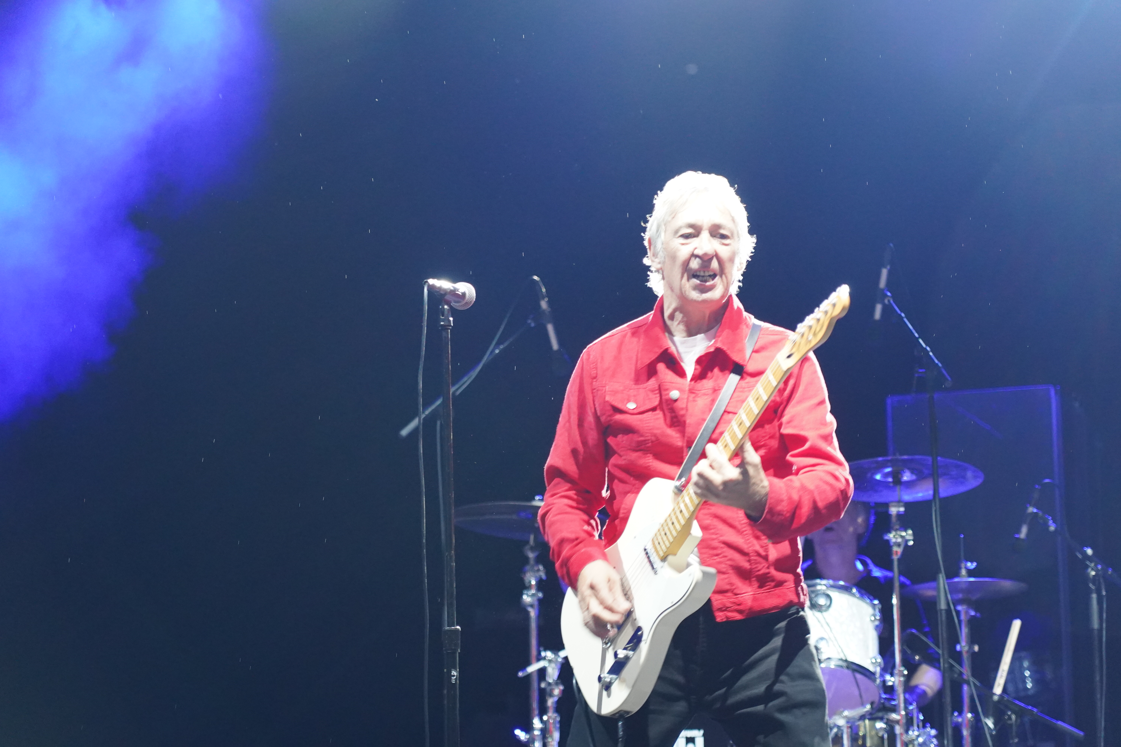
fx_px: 3269
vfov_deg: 13.0
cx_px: 560
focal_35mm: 105
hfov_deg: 19.5
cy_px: 374
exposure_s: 1/160
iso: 6400
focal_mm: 105
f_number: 4
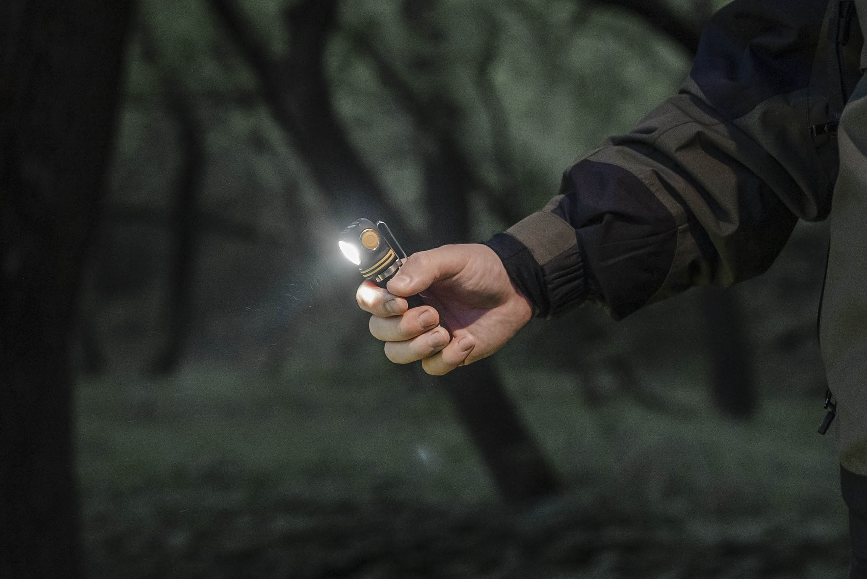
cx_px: 385
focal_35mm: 90
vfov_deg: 15.2
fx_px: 2168
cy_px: 349
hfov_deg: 22.6
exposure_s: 1/25
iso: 1000
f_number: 2.8
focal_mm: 50
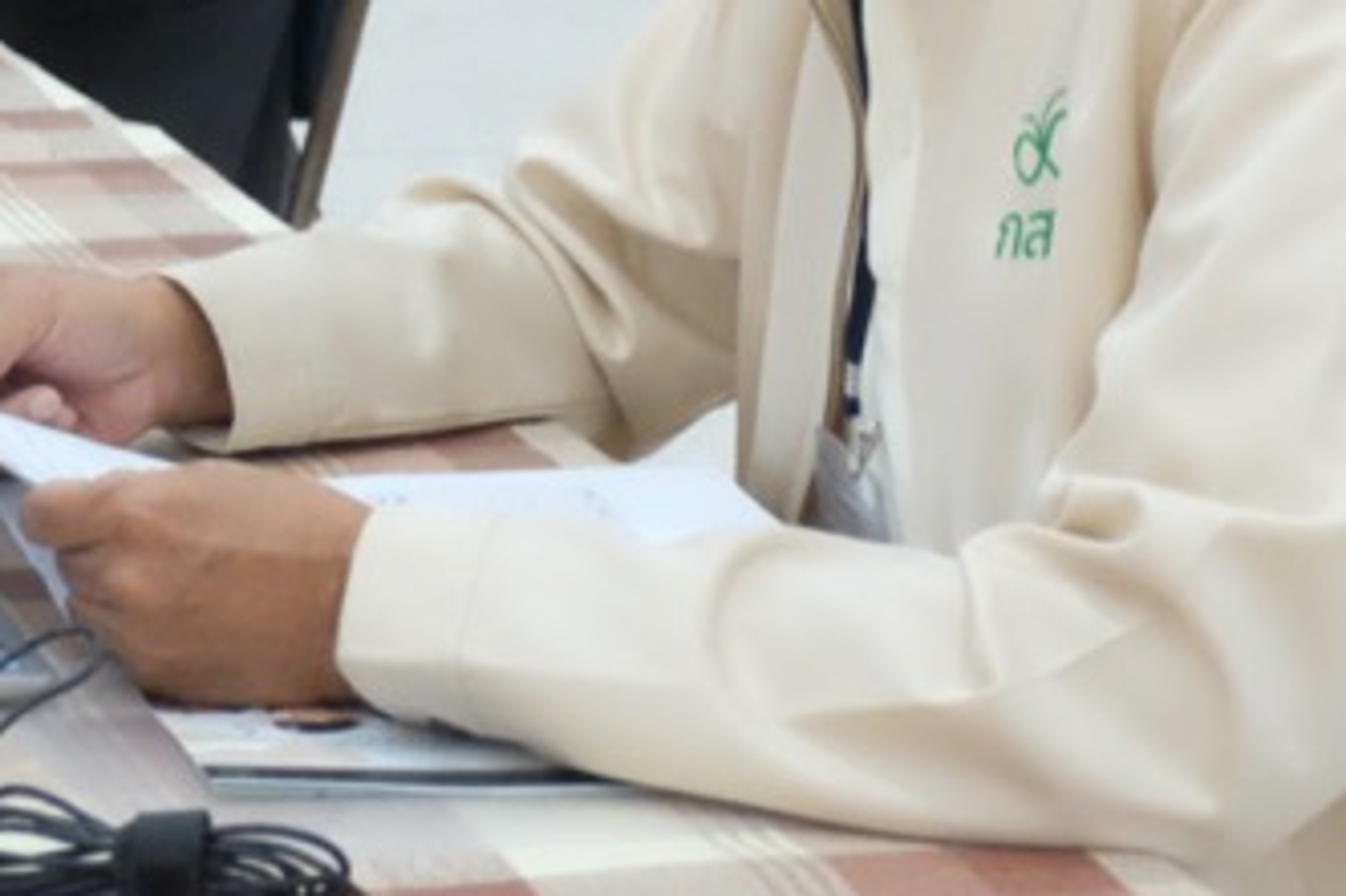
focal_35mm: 130
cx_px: -422
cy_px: -428
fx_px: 4858
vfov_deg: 10.2
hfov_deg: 15.0
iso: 6400
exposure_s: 1/110
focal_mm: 28.2
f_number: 4.5
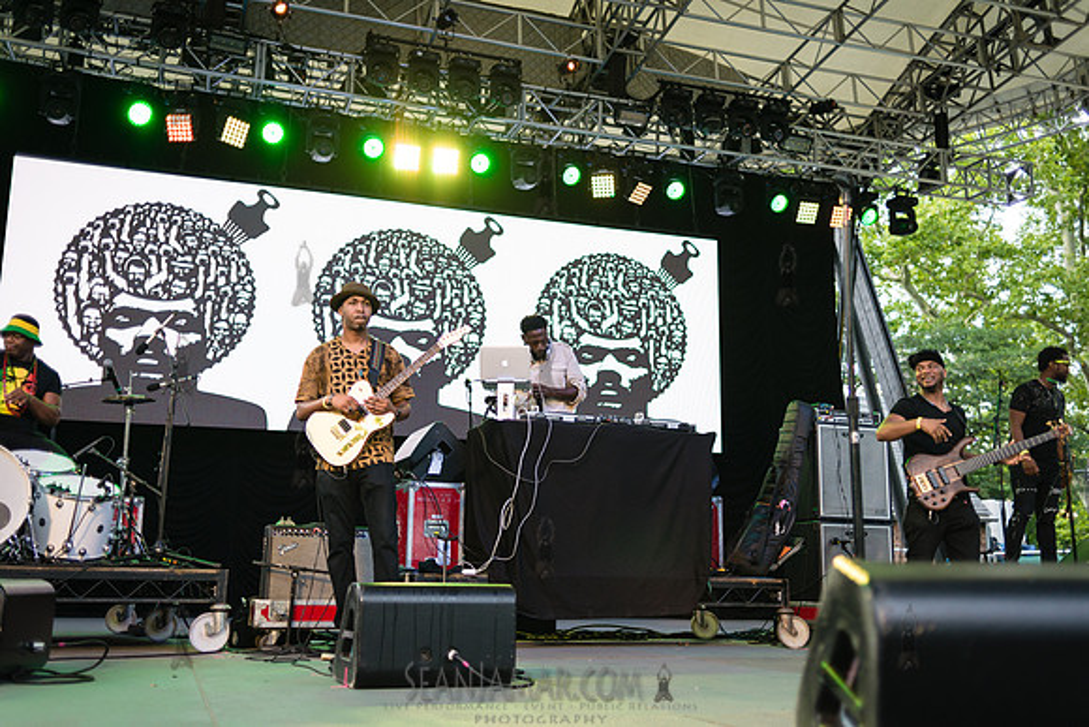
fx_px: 1059
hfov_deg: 54.4
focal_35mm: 35
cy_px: 364
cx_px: 544
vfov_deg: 37.9
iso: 500
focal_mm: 35
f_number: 2
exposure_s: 1/1000
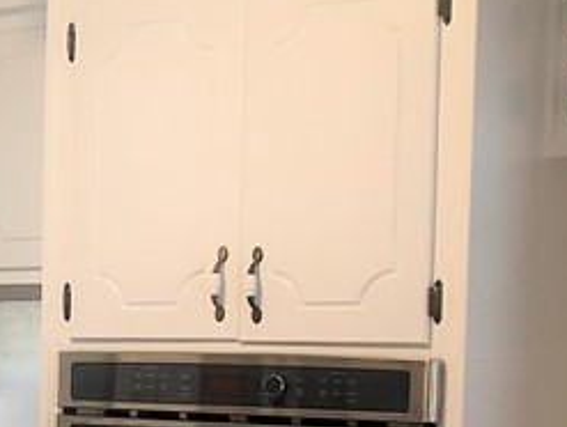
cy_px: 537
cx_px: -319
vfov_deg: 12.1
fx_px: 1968
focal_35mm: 120
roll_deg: +0.1
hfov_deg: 15.0
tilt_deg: -4.7
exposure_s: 1/20
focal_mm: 3.99
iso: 40
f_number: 1.8
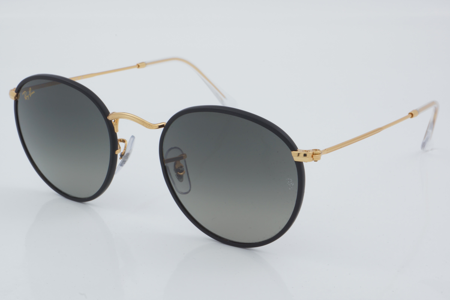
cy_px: 150
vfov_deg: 18.2
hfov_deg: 27.0
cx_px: 225
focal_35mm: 75
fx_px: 937
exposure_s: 1/4
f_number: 32
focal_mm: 50
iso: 100
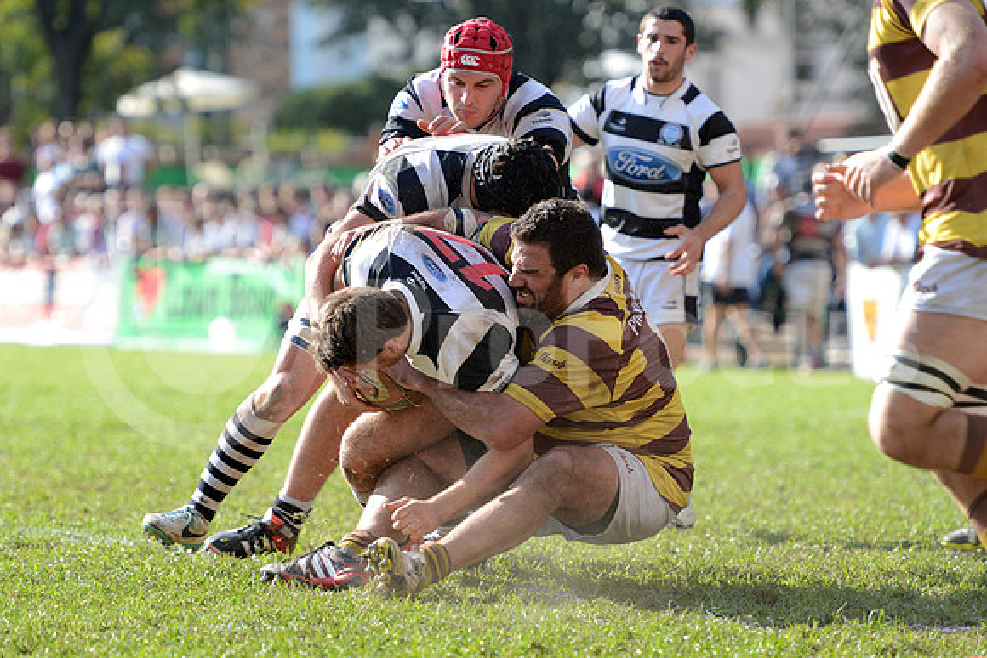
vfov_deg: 6.2
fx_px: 6033
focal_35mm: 220
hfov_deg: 9.4
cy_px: 329
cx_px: 494
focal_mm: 220
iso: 320
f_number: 4
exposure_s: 1/640
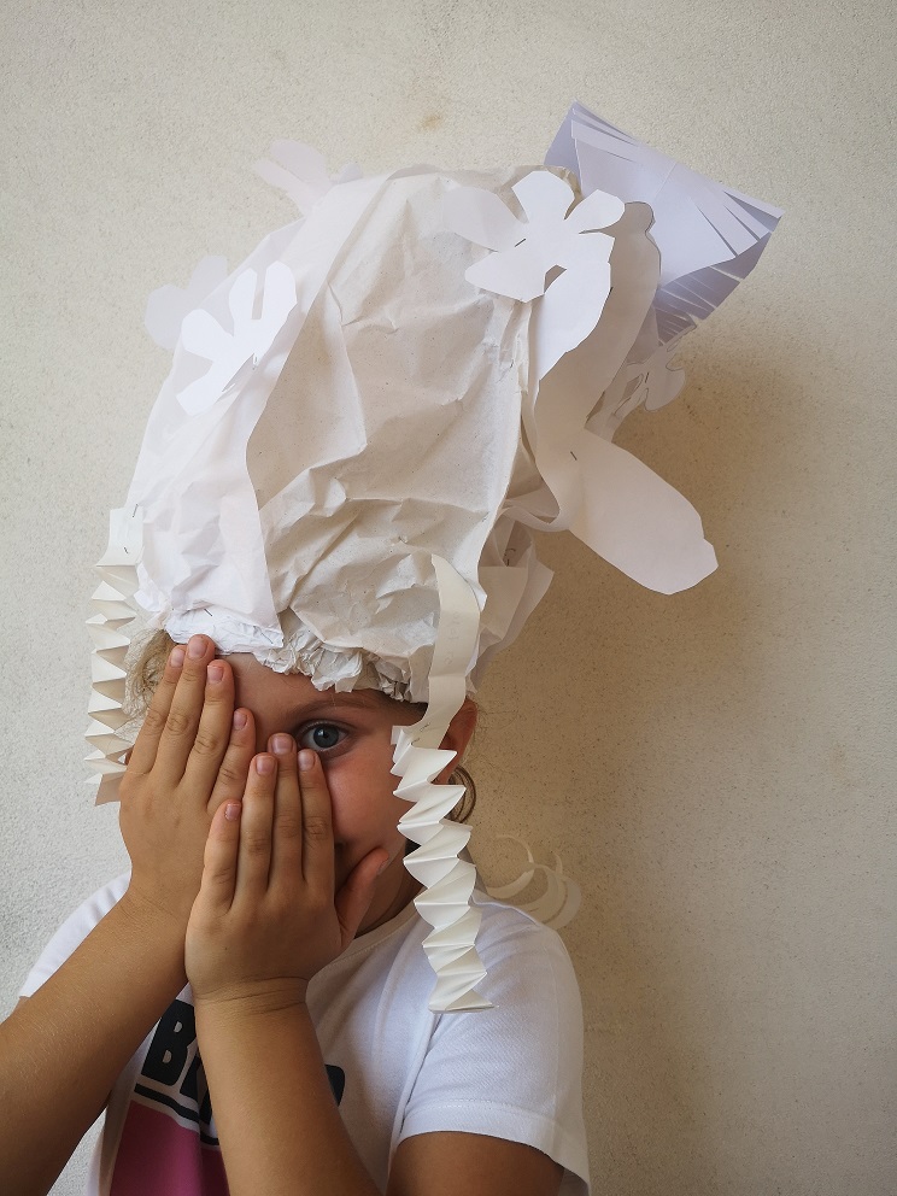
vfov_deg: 65.3
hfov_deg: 51.4
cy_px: 598
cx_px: 448
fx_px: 933
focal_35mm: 27
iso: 50
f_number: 1.8
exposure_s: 1/590
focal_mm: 3.95
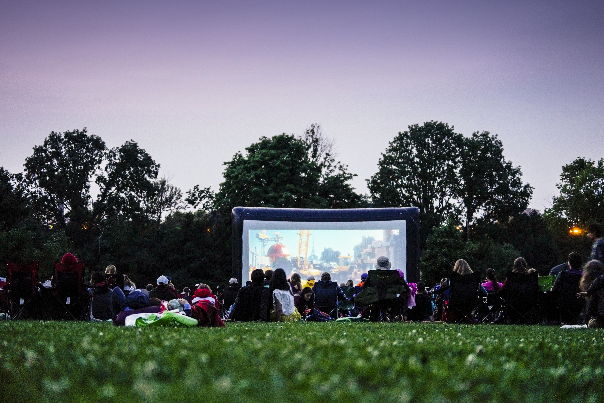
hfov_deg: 28.8
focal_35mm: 70
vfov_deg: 19.5
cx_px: 302
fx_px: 1174
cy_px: 202
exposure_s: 1/20
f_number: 4.5
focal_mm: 70
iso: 2000
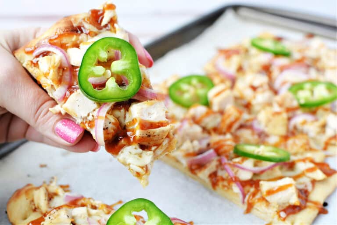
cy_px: 112
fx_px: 491
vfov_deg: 25.8
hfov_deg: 37.9
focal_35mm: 52
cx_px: 168
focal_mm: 35
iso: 400
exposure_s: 1/80
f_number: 4.5
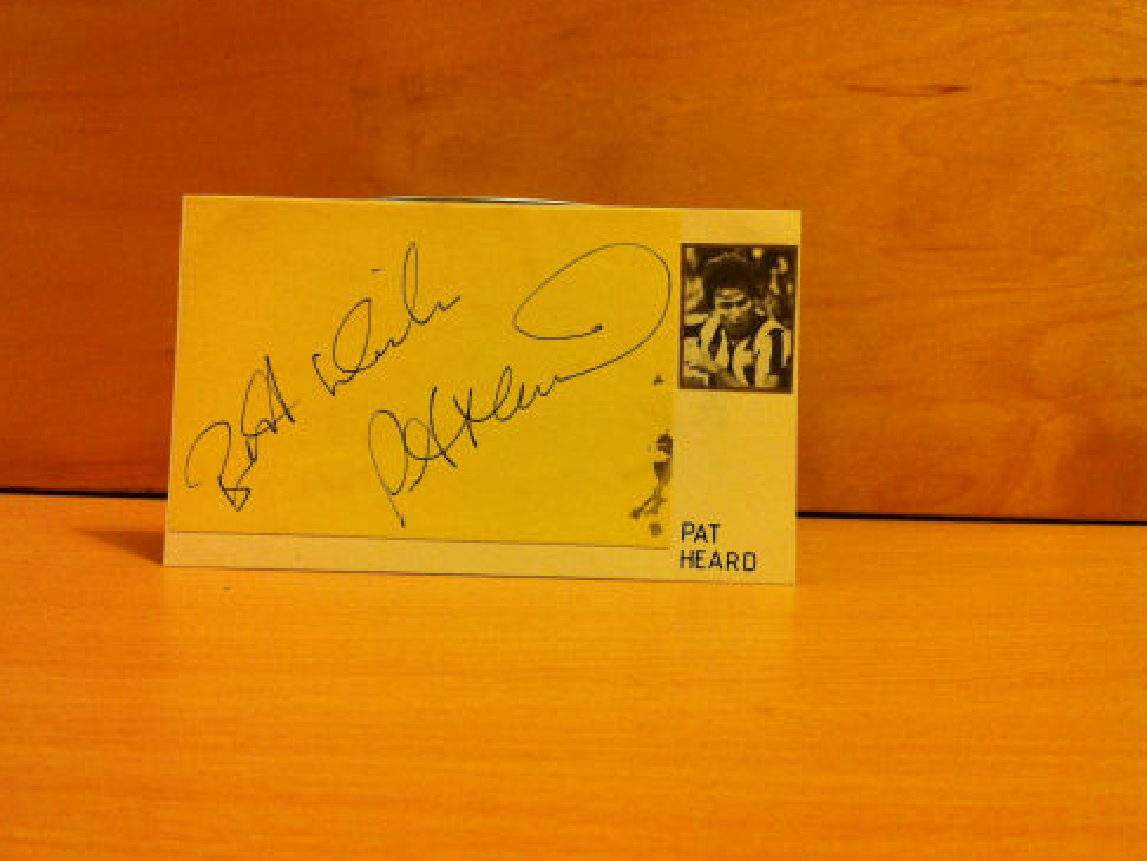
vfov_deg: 39.7
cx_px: 562
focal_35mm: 36
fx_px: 1193
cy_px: 426
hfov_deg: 51.3
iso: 200
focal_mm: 3.85
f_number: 2.8
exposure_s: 1/17
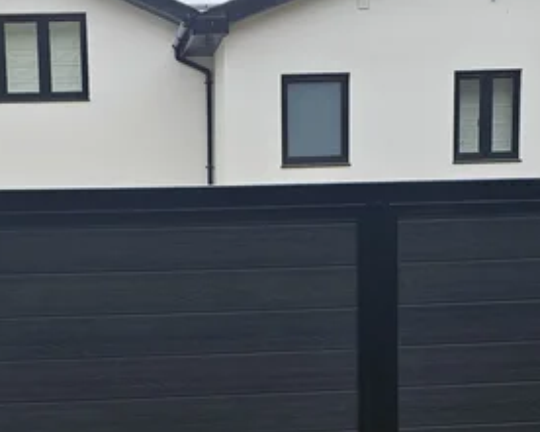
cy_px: 467
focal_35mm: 78
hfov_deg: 24.3
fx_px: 1247
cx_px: 158
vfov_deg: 18.9
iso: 10
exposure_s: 1/180
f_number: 1.7
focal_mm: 6.3
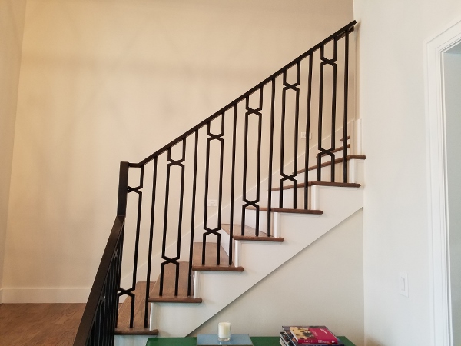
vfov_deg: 53.1
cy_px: 173
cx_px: 230
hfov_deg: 67.3
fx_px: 346
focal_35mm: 26
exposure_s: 1/40
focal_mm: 4.2
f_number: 1.7
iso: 160
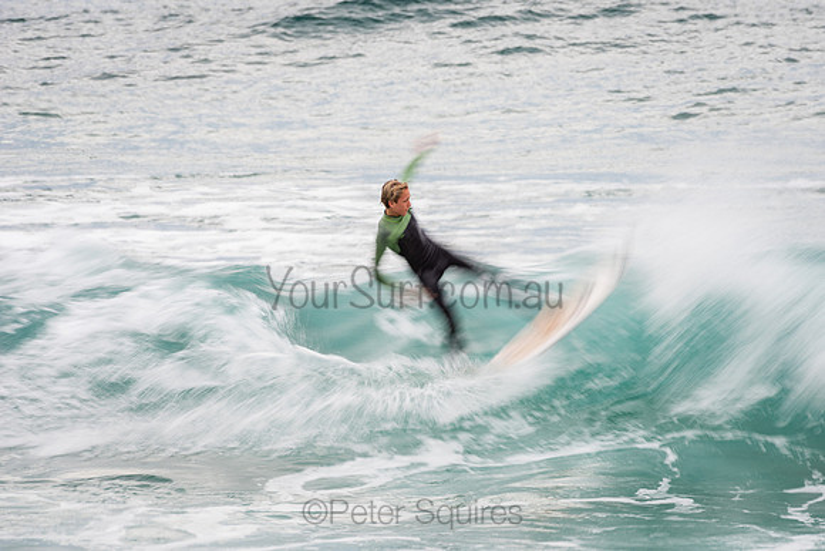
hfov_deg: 4.1
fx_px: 11460
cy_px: 276
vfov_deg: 2.8
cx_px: 412
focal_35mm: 500
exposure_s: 1/20
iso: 64
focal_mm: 500
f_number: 13
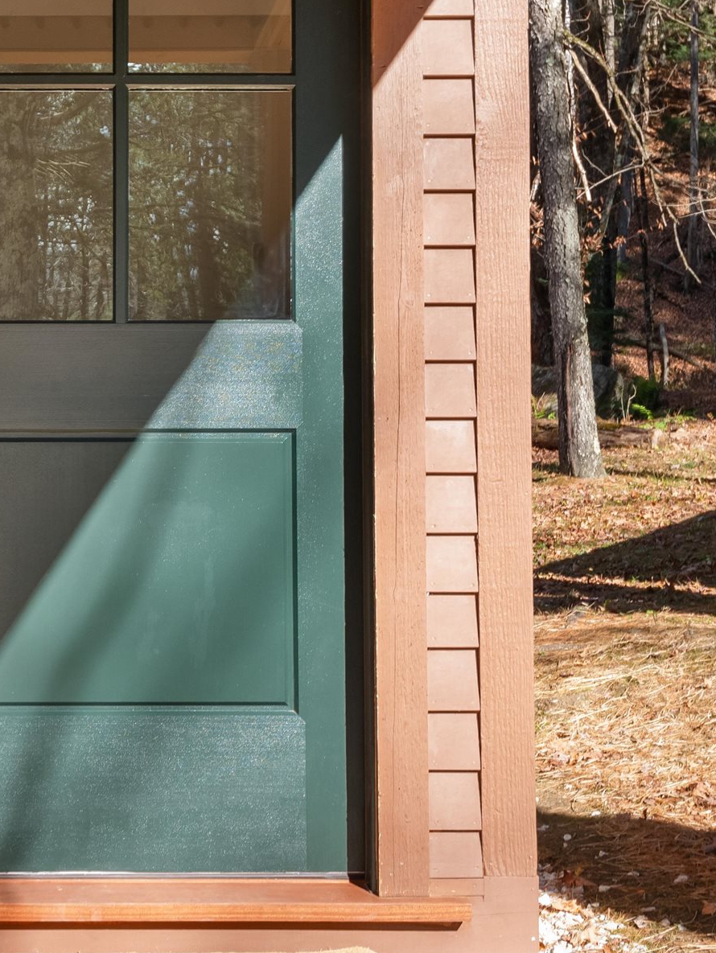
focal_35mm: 70
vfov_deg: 27.3
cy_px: 201
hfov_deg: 20.6
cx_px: 68
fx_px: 1929
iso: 200
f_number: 5
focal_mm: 18
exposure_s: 1/160
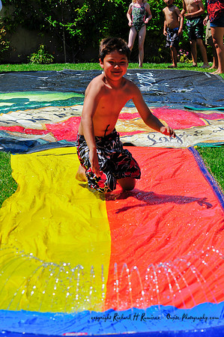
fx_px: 982
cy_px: 168
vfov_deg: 19.5
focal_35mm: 105
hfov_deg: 13.0
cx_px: 112
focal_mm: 70
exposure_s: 1/1250
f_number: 5.6
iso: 200
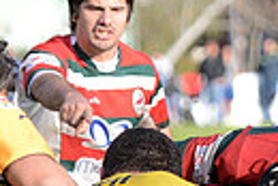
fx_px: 5002
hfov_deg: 3.2
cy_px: 332
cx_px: 261
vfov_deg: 2.1
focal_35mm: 647
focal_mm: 145
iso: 640
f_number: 4
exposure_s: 1/1000
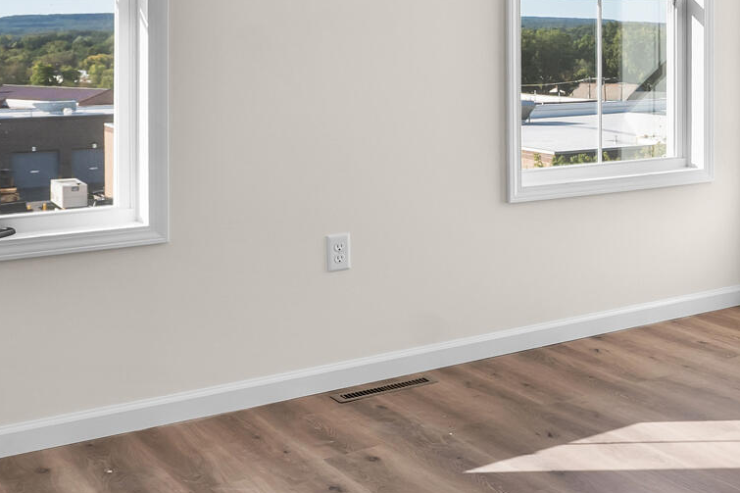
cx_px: 771
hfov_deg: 33.7
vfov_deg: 24.8
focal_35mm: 53
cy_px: 60
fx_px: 1089
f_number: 5.6
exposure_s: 1/250
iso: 250
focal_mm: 16
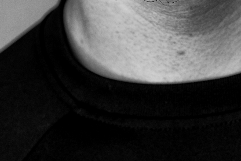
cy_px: 146
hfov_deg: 12.8
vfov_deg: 8.5
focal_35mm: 160
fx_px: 1070
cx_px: 195
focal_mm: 40
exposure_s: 1/25
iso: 400
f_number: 4.5
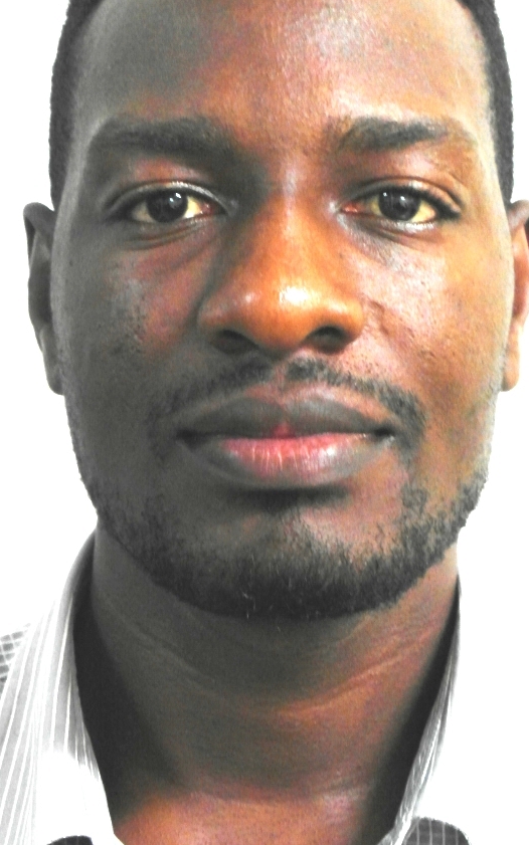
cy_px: 334
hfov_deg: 10.9
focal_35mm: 120
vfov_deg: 17.4
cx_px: 276
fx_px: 2767
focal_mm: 16.5
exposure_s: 1/10
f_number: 3.9
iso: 800
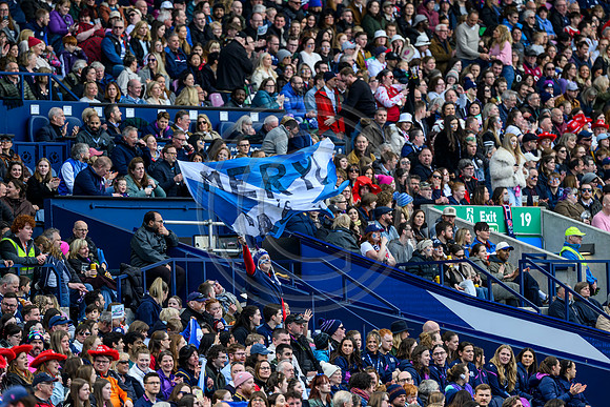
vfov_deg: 3.4
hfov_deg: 5.2
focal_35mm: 400
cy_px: 204
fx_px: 6779
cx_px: 305
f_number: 4
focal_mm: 400
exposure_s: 1/1000
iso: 500
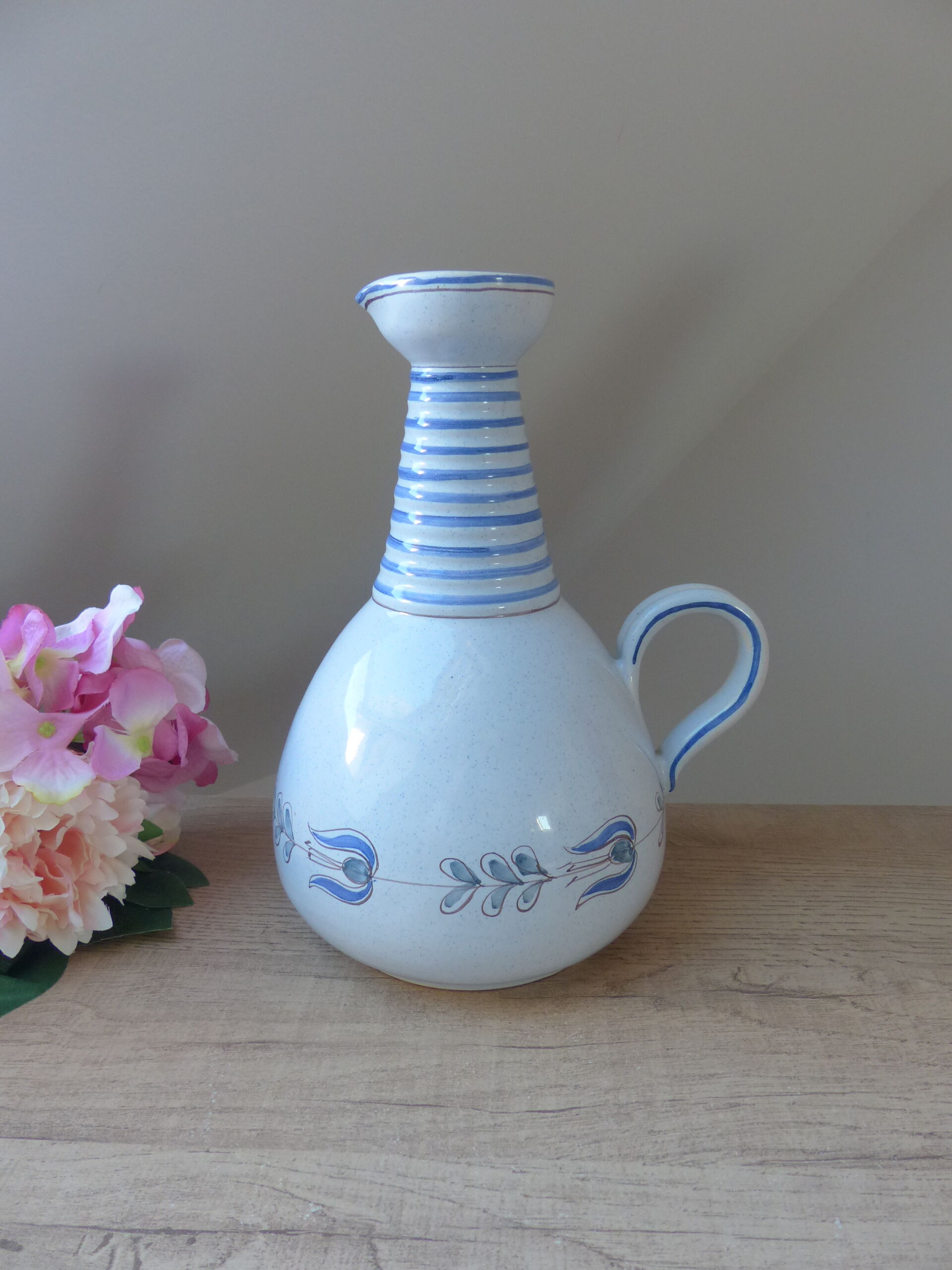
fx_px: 953
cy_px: 635
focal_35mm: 26
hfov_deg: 53.1
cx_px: 476
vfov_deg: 67.3
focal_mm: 4.5
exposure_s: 1/60
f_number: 2.8
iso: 160
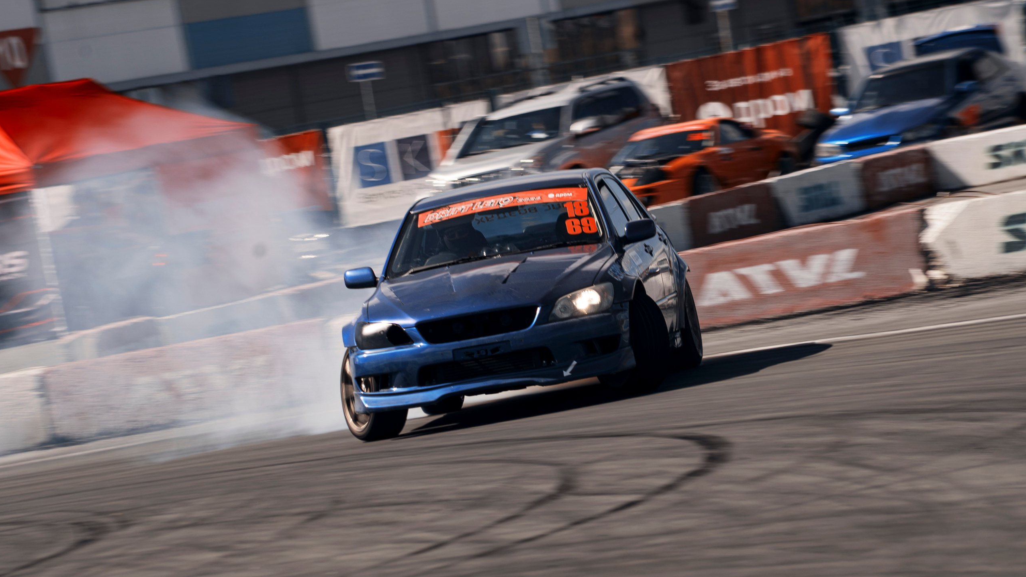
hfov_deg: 6.9
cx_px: 513
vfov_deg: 3.9
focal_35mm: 315
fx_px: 8570
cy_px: 288
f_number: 11
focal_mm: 200
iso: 100
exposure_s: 1/125
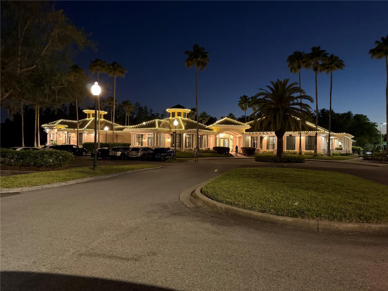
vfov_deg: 56.8
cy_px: 146
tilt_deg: -0.5
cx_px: 194
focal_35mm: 24
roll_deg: -1.3
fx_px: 269
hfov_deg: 71.6
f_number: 1.78
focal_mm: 6.76
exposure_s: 1/30
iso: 1000
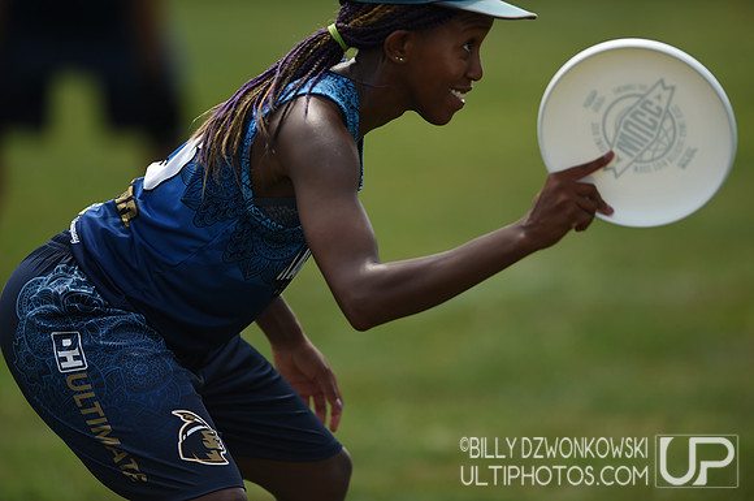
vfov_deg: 3.4
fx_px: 8366
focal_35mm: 400
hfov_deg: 5.2
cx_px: 377
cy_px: 250
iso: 100
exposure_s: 1/1600
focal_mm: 400
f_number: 4
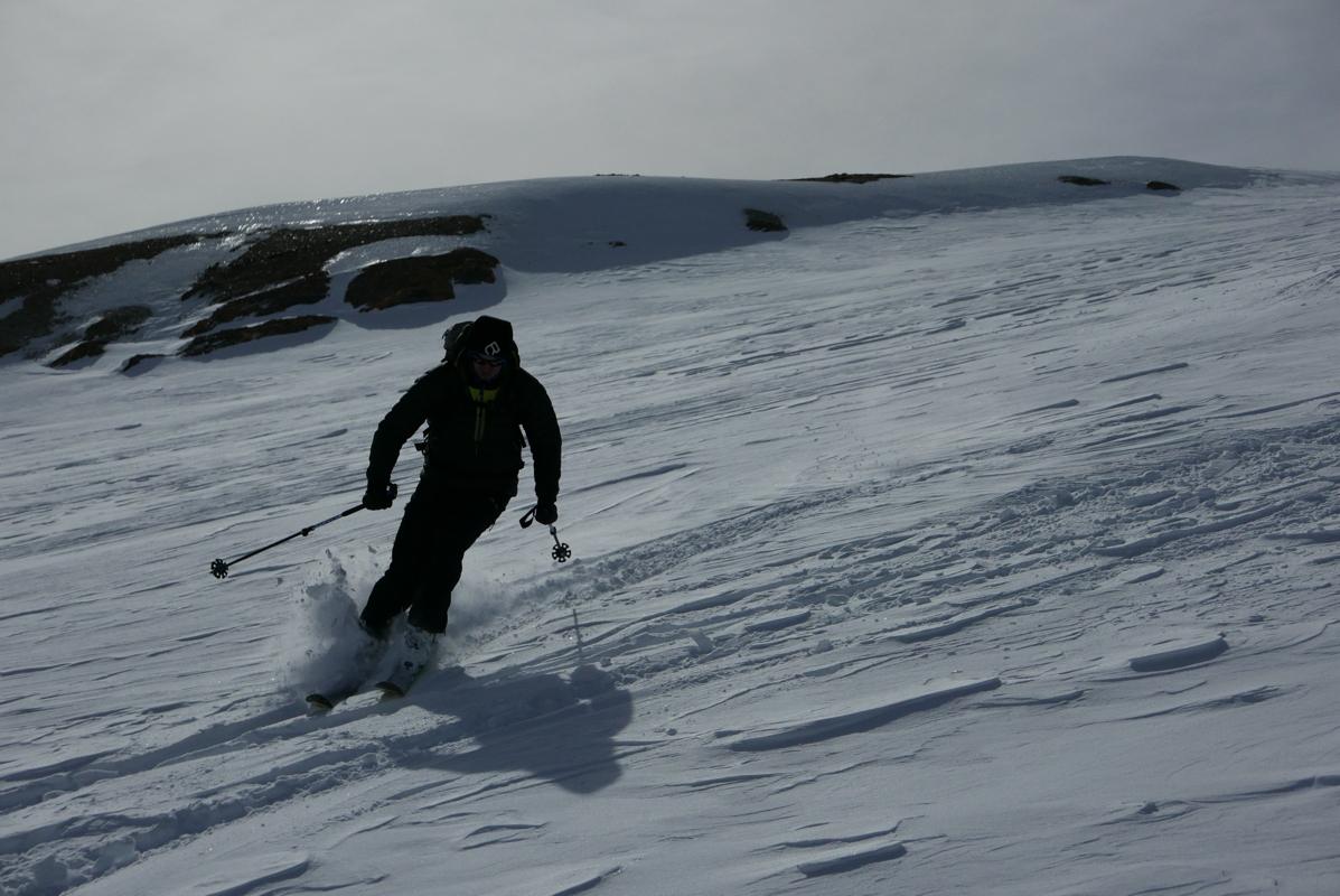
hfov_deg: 28.1
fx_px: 2682
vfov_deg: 19.0
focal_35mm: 72
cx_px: 670
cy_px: 448
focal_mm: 32.6
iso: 200
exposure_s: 1/8000
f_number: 5.6
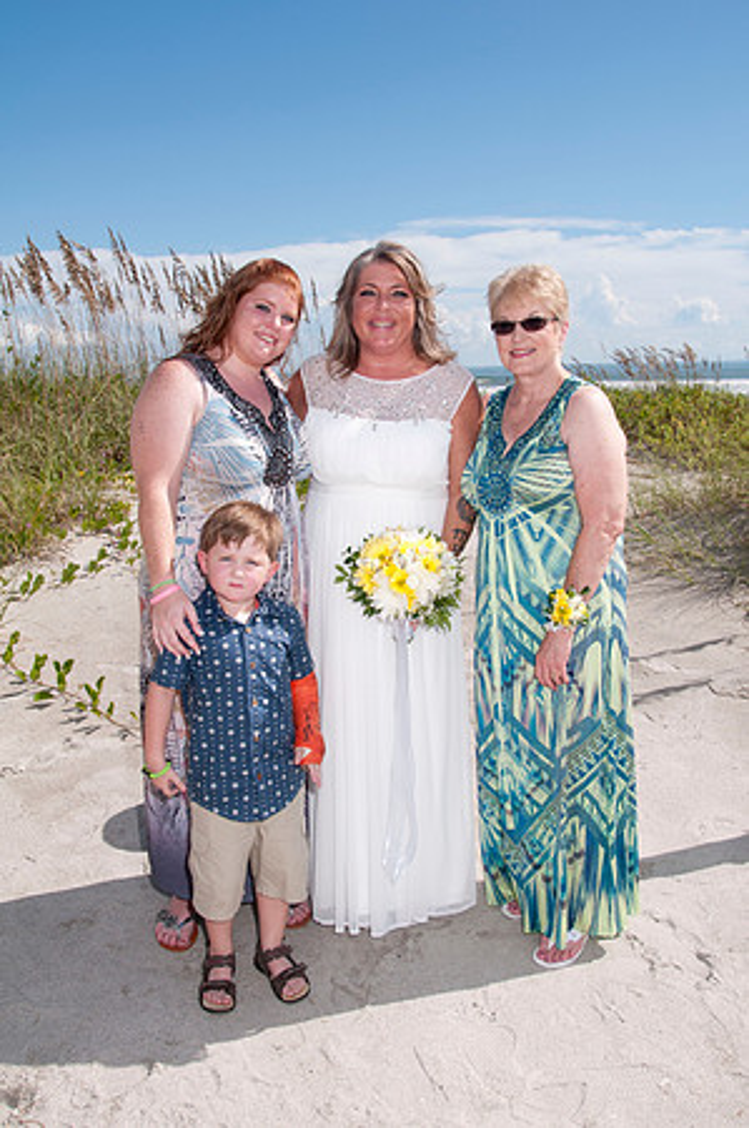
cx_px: 374
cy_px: 564
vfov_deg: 57.3
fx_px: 1032
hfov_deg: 39.9
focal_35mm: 33
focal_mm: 22
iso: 100
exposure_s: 1/250
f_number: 11
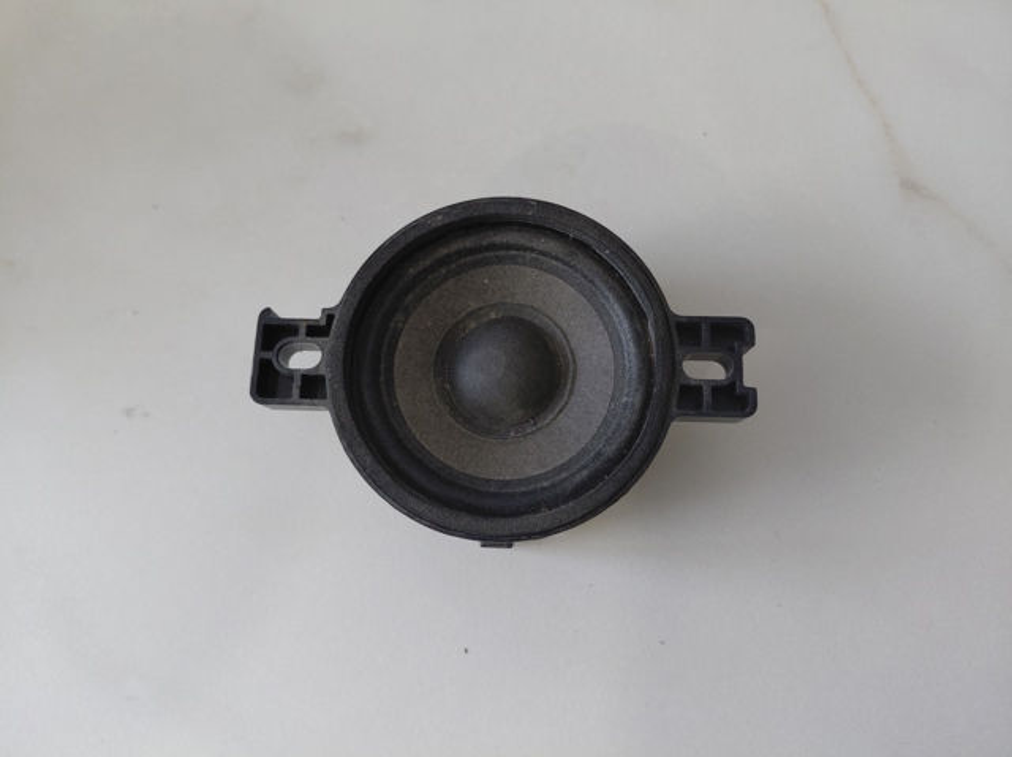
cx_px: 506
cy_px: 378
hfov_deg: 69.4
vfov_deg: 54.8
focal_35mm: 25
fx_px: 730
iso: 250
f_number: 1.8
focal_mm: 4.69
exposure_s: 1/60
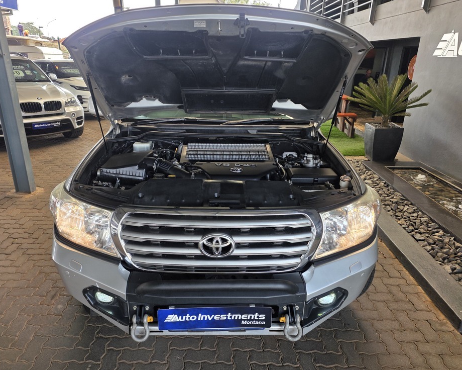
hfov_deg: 68.1
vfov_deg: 56.8
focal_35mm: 25
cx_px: 221
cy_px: 181
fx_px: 342
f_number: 1.7
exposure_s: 1/180
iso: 50
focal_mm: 6.25
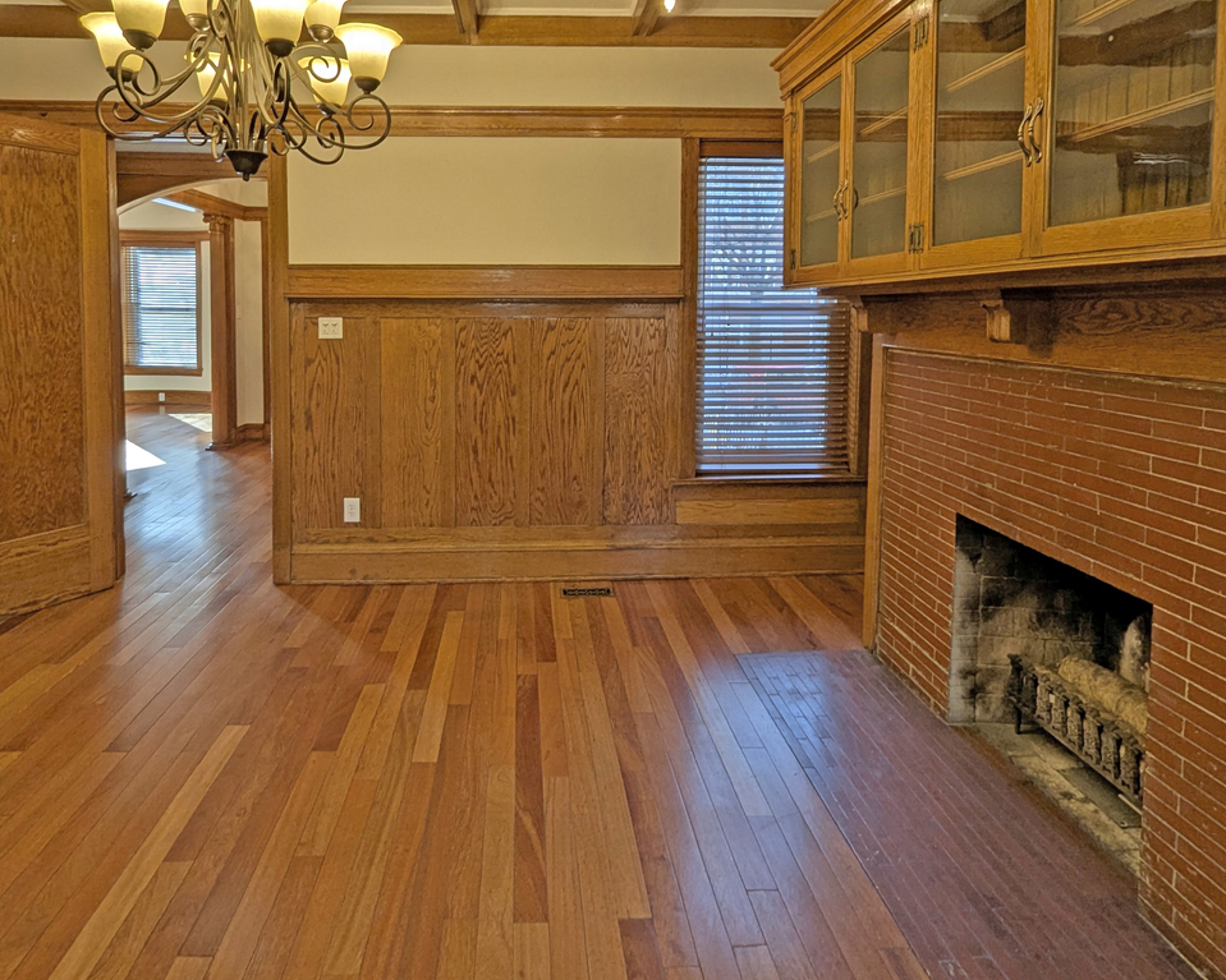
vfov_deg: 68.9
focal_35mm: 19
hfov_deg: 83.1
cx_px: 554
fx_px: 689
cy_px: 330
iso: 47
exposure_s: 1/120
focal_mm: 1.95
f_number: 2.2
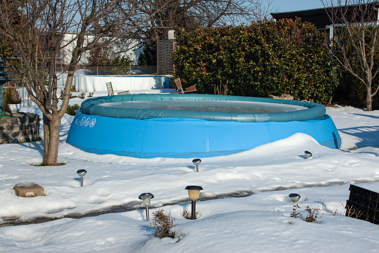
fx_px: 537
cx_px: 190
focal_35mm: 51
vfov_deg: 26.5
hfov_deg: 38.9
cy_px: 126
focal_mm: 34
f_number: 6.7
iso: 800
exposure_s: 1/4000
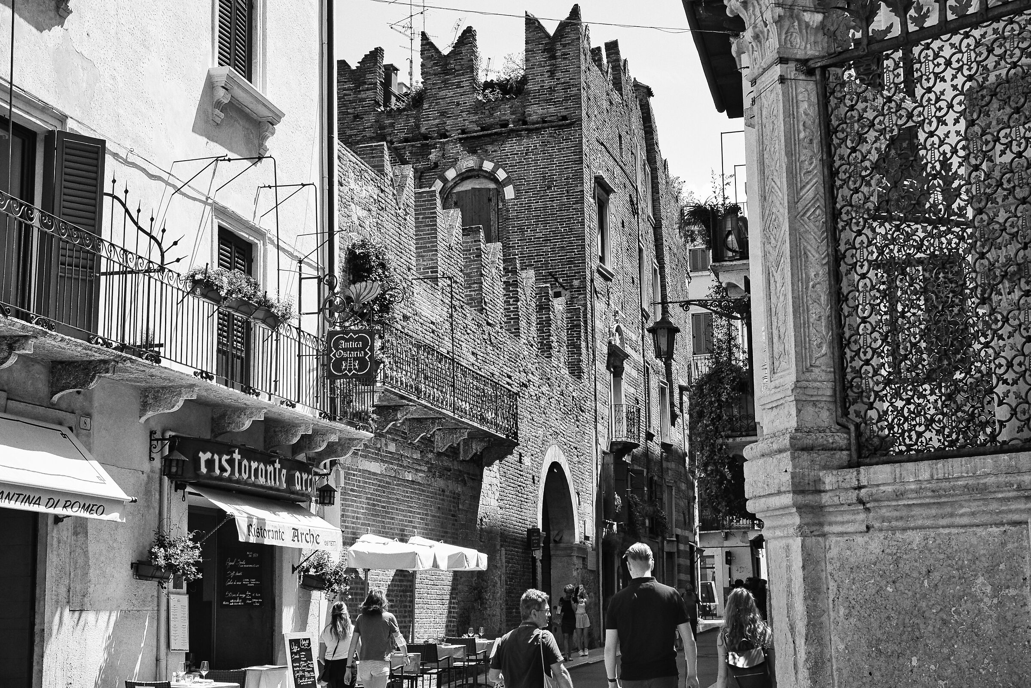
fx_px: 1432
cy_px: 344
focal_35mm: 50
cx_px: 516
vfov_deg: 27.0
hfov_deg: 39.6
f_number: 9
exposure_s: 1/200
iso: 200
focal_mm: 50
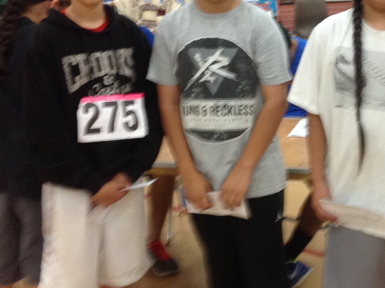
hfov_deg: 25.1
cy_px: 88
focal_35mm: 76
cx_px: 325
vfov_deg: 19.3
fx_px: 844
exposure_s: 1/15
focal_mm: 4.28
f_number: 2.4
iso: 160
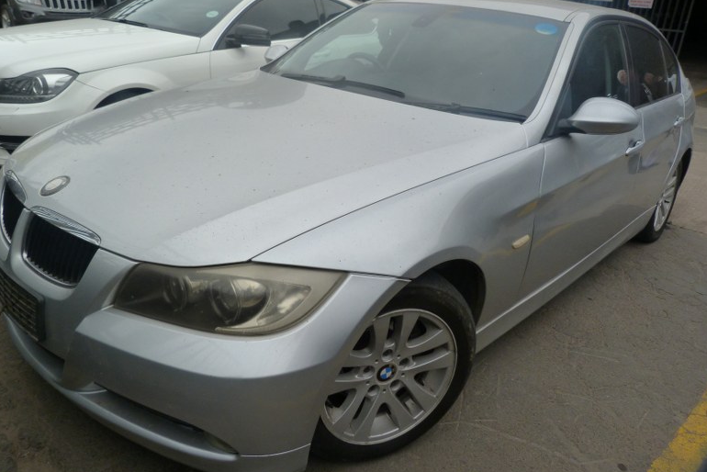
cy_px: 214
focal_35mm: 27
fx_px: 530
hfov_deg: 67.4
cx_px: 350
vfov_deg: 47.9
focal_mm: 4.5
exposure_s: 1/125
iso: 125
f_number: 3.6
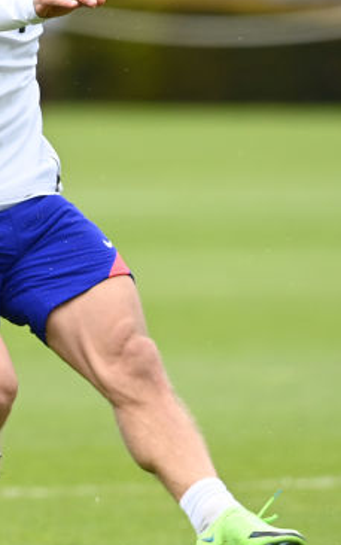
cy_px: 275
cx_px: -226
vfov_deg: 1.8
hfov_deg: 1.2
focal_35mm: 1140
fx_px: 16938
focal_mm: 400
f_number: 4.5
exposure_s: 1/2000
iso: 640
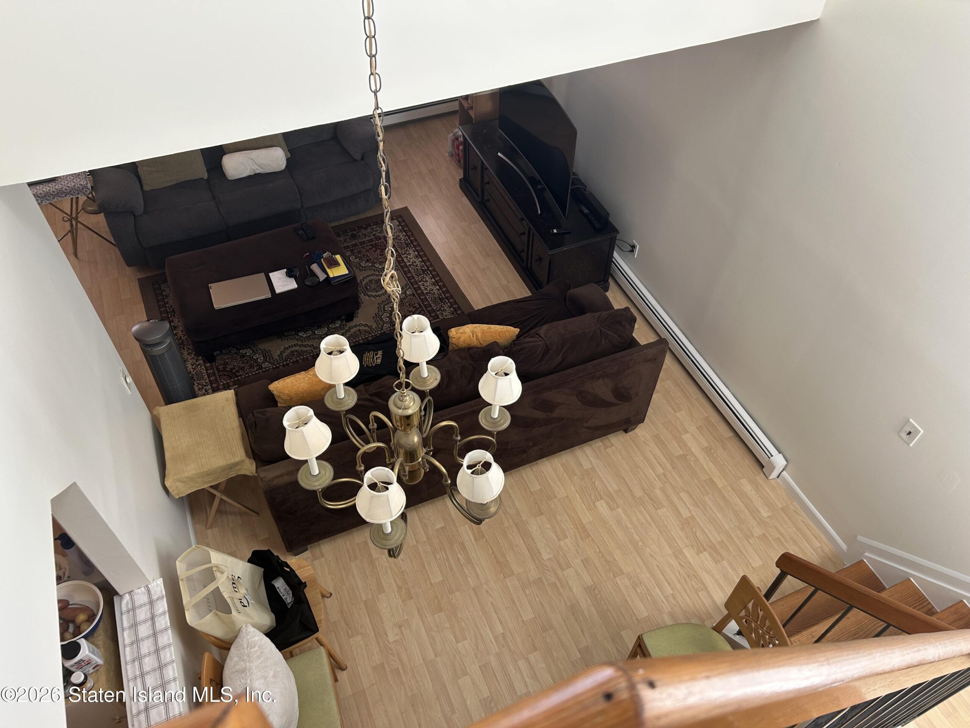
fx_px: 729
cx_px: 485
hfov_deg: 67.3
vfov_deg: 53.1
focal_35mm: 26
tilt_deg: -48.8
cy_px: 364
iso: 50
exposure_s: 1/121
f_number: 1.5
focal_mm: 5.7
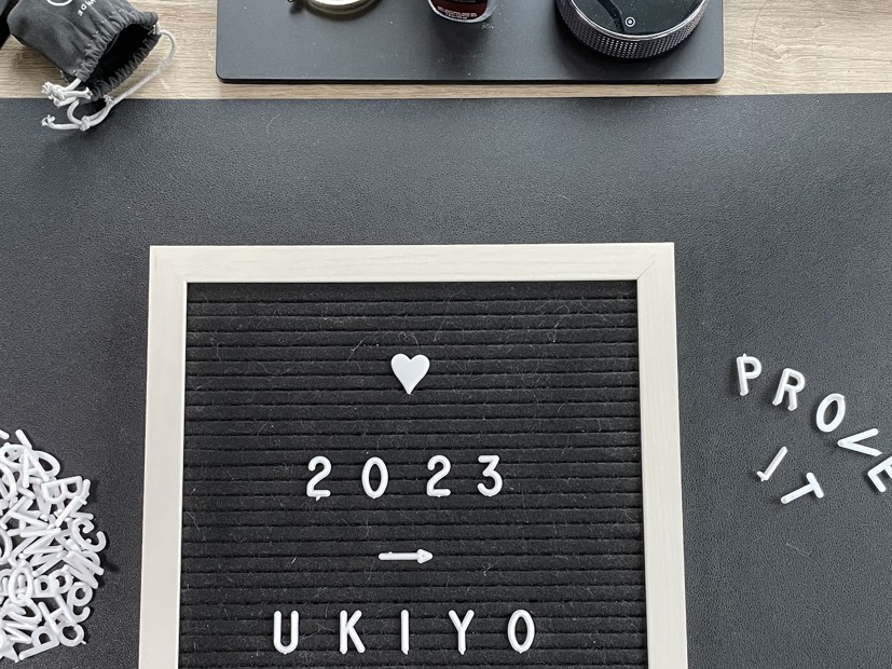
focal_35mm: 44
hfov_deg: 42.9
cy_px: 491
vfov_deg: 32.3
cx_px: 428
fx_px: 1134
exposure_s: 1/60
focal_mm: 4.2
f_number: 1.6
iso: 200
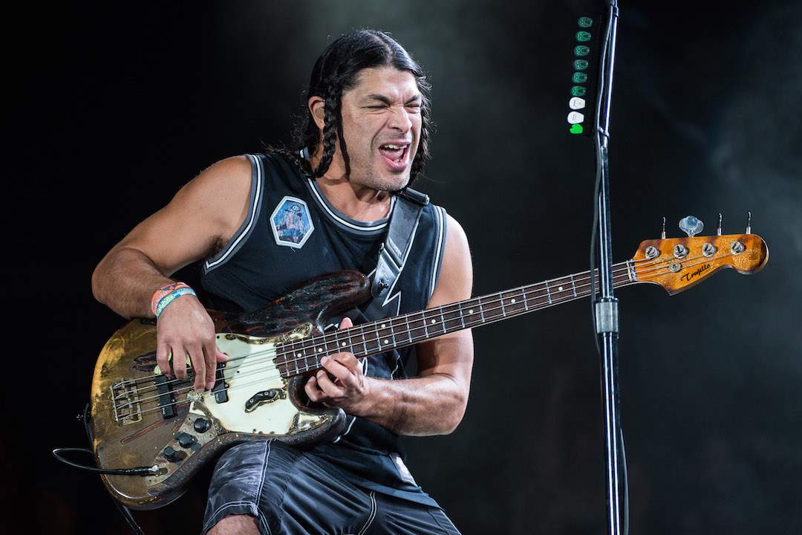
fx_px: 4455
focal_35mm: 200
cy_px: 268
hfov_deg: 10.3
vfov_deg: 6.9
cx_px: 401
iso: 1600
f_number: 4
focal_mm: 200
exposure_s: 1/800
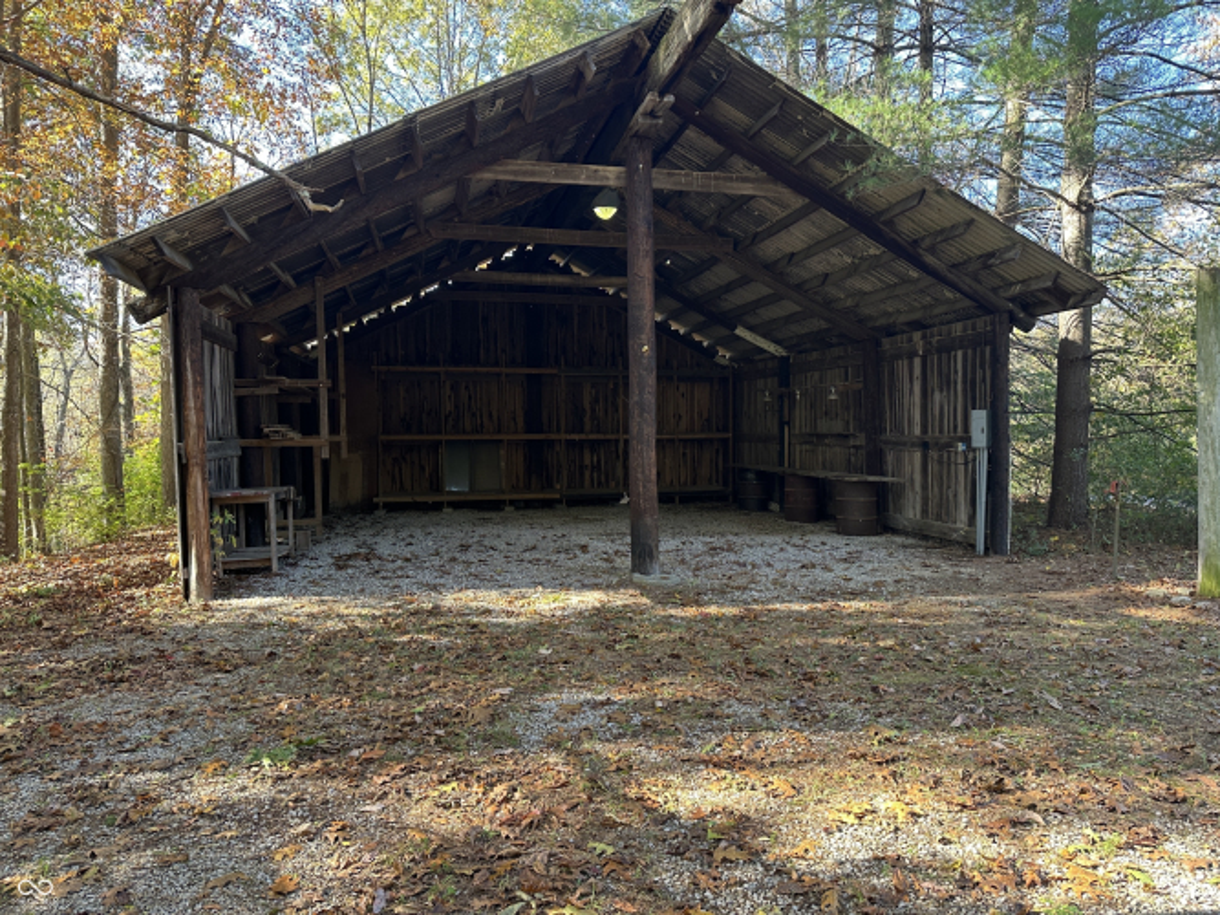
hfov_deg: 71.6
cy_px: 458
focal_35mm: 24
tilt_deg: -3.6
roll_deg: +0.2
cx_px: 610
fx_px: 846
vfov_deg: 56.8
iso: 100
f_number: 1.78
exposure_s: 1/121
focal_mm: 6.86
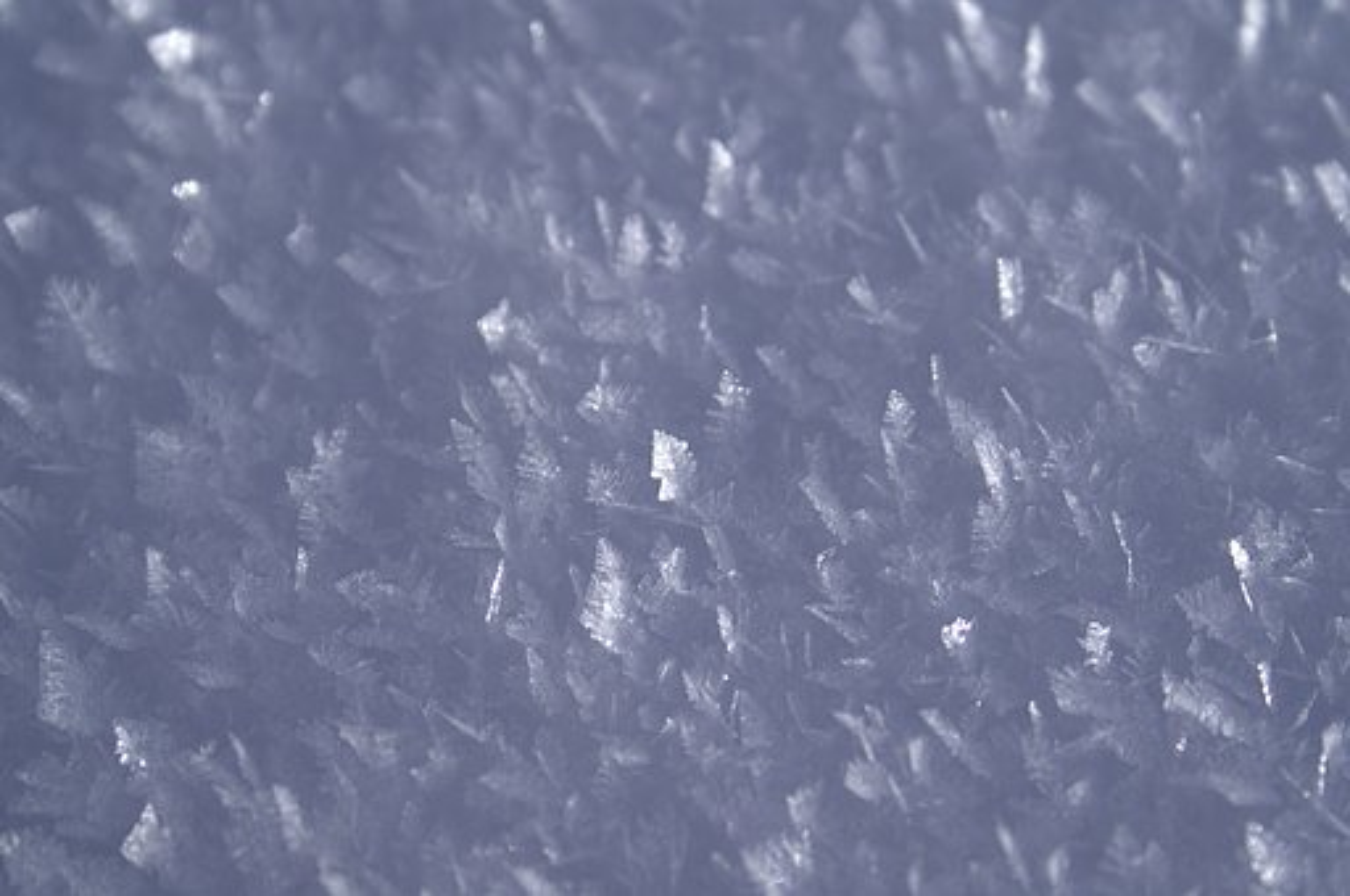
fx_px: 3371
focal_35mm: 90
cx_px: 675
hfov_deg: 22.6
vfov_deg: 15.1
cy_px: 448
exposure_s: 1/1250
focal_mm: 60
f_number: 5.6
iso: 100
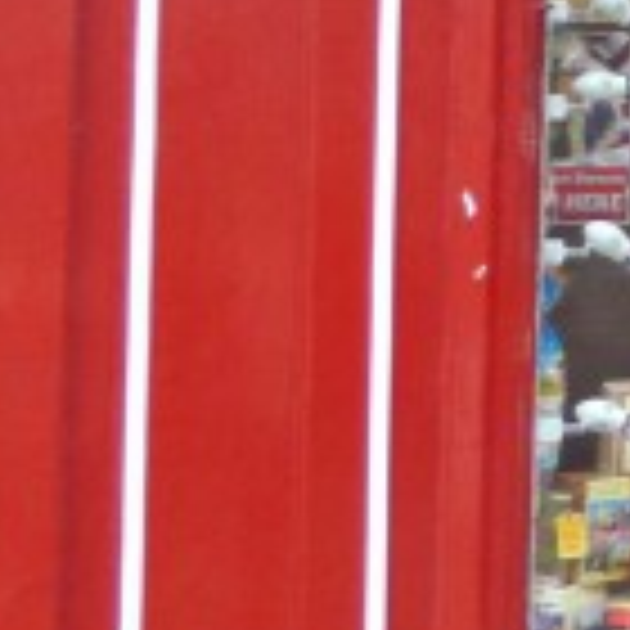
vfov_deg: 15.3
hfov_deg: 12.3
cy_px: 2
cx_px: 1516
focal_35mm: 112
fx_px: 2306
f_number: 3.2
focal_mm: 4
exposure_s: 1/30
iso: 120
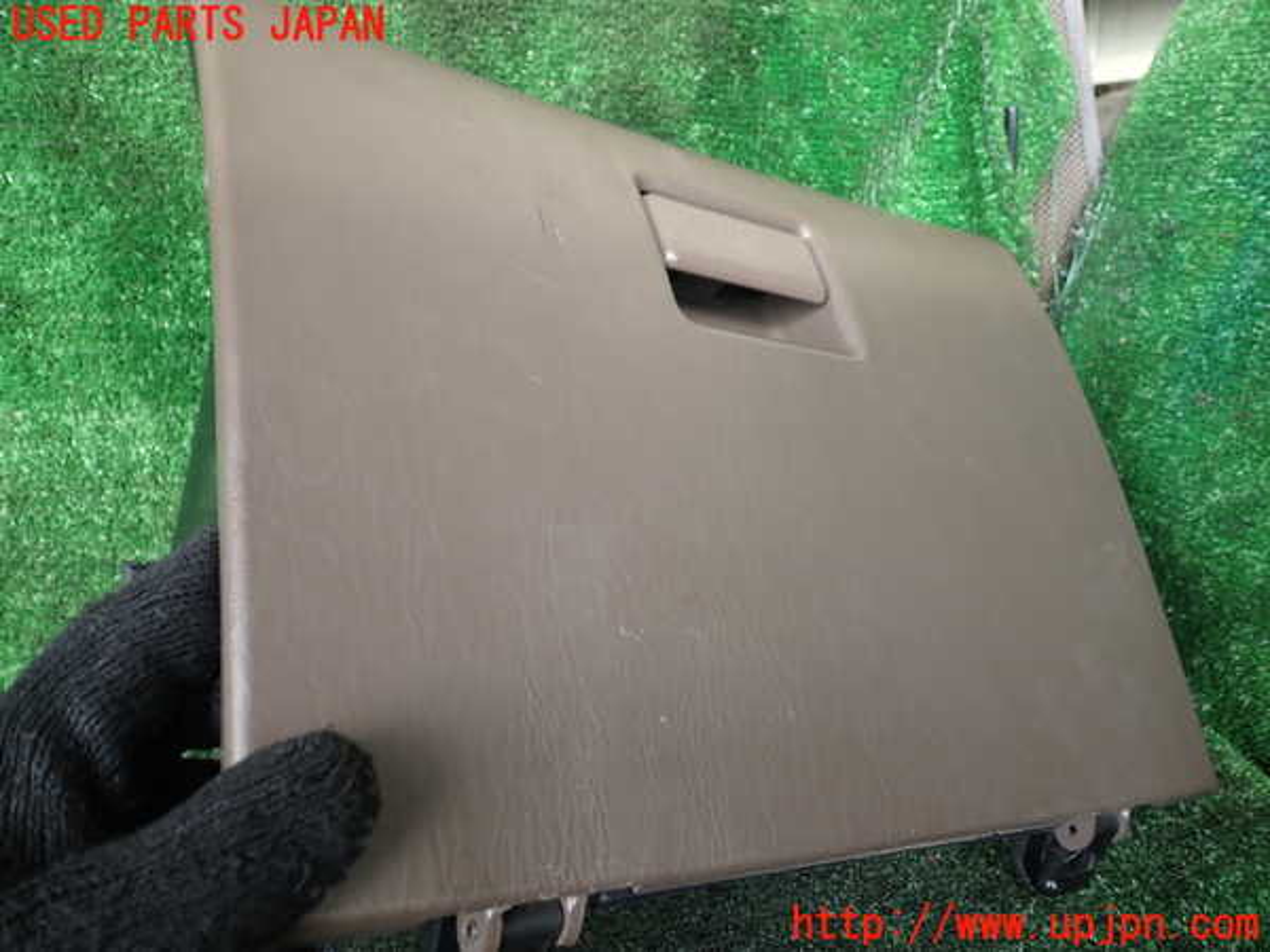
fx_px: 1101
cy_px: 476
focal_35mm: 30
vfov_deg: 46.8
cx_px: 635
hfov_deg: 60.0
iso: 125
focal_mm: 5.4
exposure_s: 1/60
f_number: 2.3
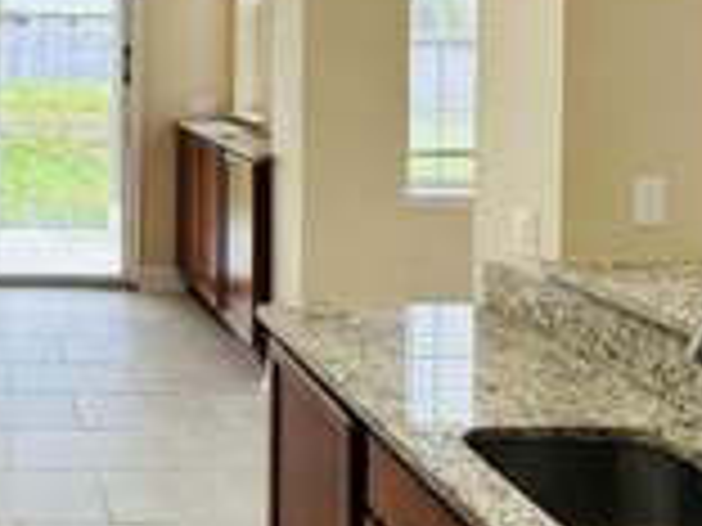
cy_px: 22
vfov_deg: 31.5
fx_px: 872
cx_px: -36
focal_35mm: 43
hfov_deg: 37.9
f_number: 2.2
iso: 100
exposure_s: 1/120
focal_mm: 2.22
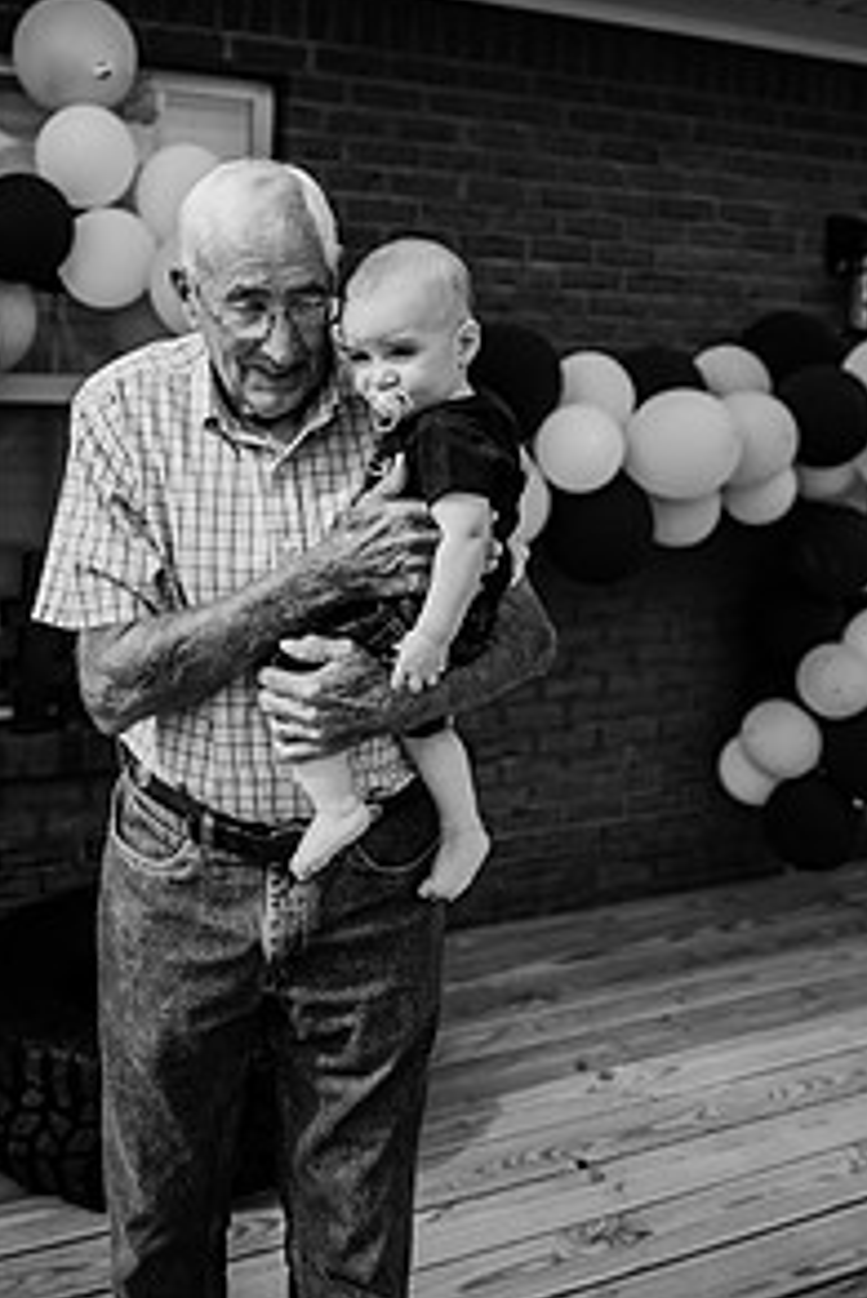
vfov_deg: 50.9
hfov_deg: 35.8
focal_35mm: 37
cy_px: 436
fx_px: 1335
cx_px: 329
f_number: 2.2
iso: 100
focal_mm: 24
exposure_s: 1/1250
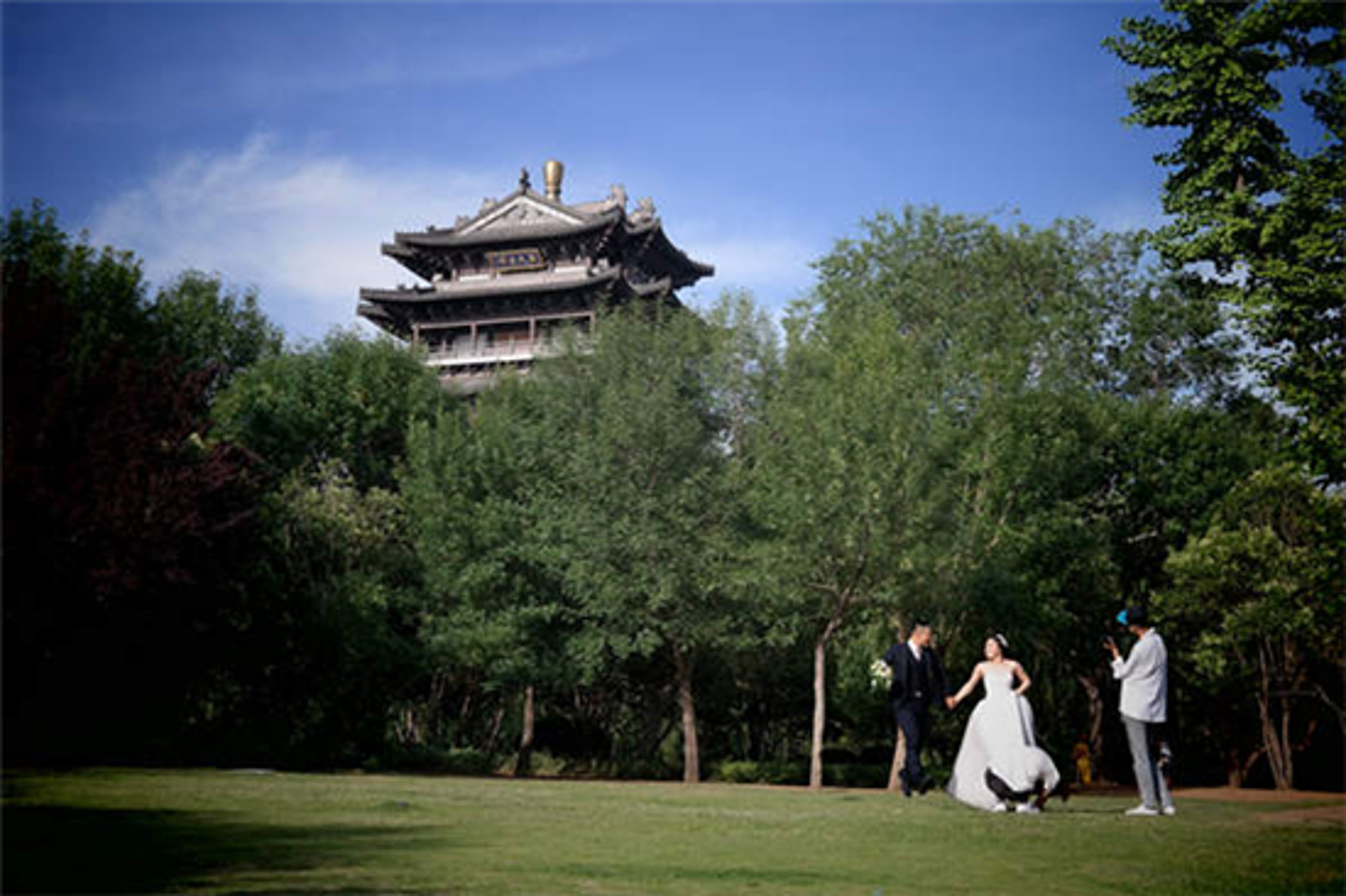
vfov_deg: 29.2
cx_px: 673
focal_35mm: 46
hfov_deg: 42.8
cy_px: 448
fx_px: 1719
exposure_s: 1/200
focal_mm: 30
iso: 100
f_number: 5.6
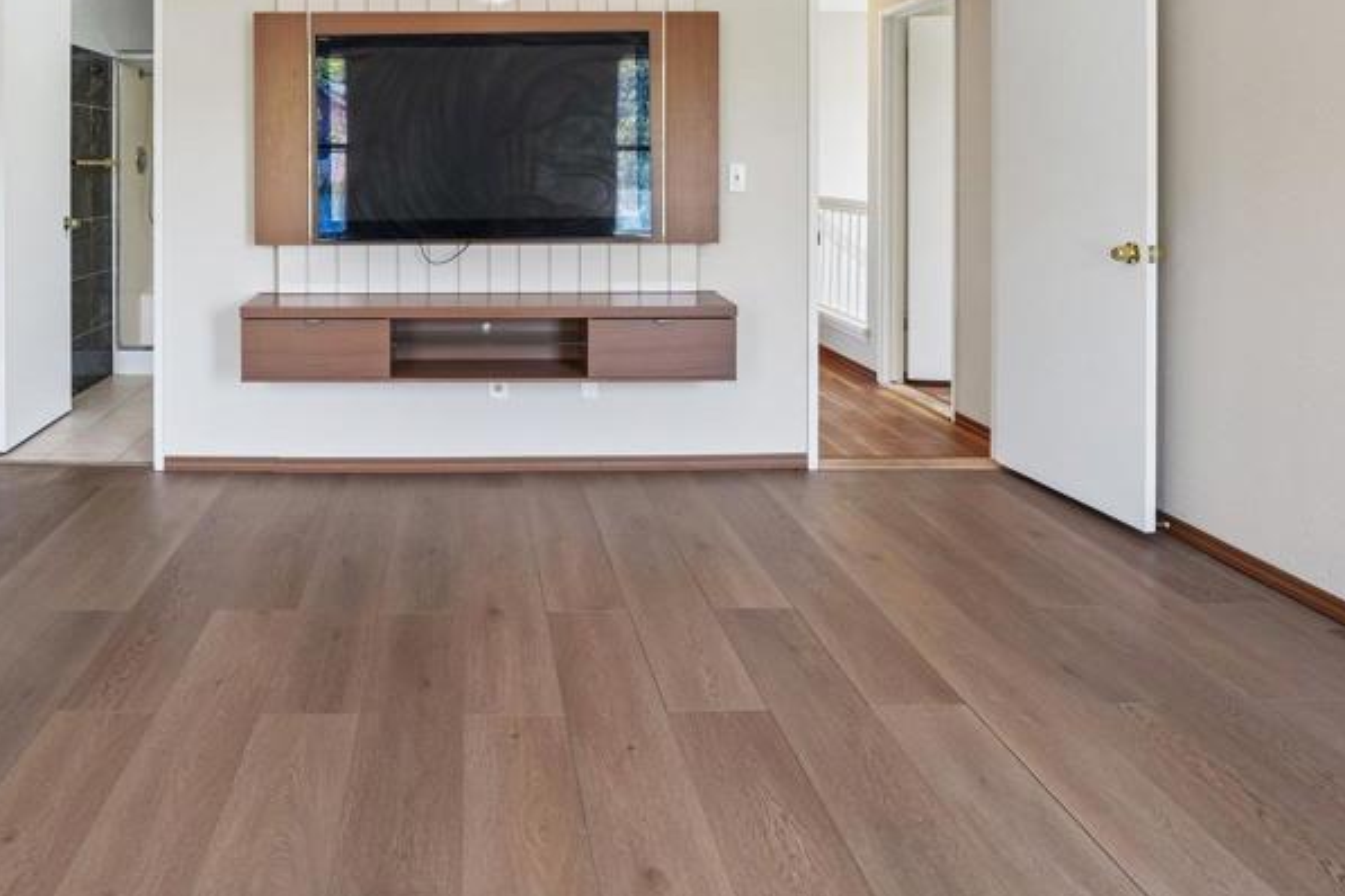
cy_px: 203
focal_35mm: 24
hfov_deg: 72.2
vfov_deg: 50.5
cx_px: 487
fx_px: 897
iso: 500
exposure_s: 1/20
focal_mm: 14
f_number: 8
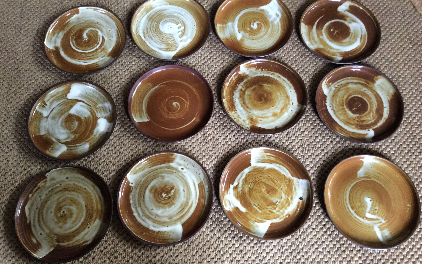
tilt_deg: -68.5
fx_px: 391
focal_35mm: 34
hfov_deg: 56.7
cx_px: 211
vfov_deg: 37.3
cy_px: 137
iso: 160
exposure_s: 1/25
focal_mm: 3.3
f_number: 2.4
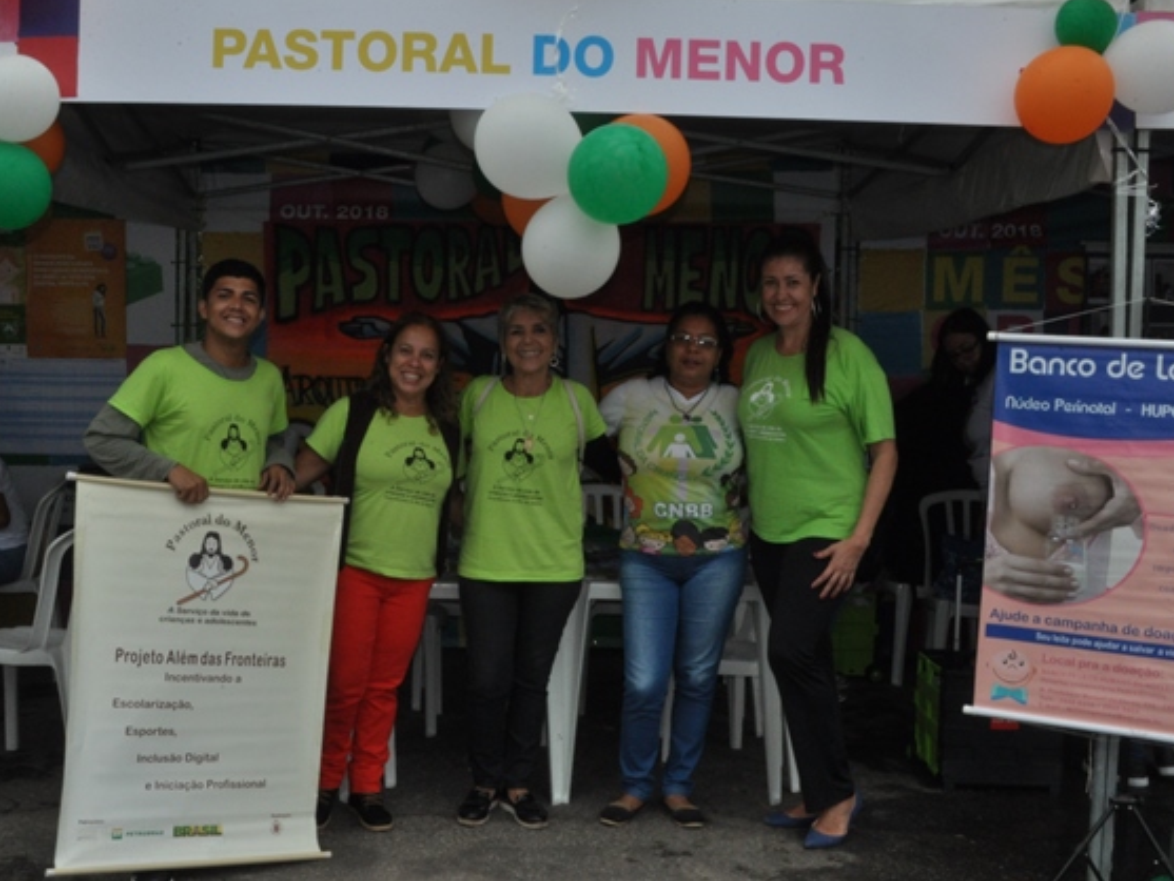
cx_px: 527
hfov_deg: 43.8
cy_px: 439
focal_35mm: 43
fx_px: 1459
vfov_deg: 33.6
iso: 800
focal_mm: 26
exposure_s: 1/30
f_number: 4.2
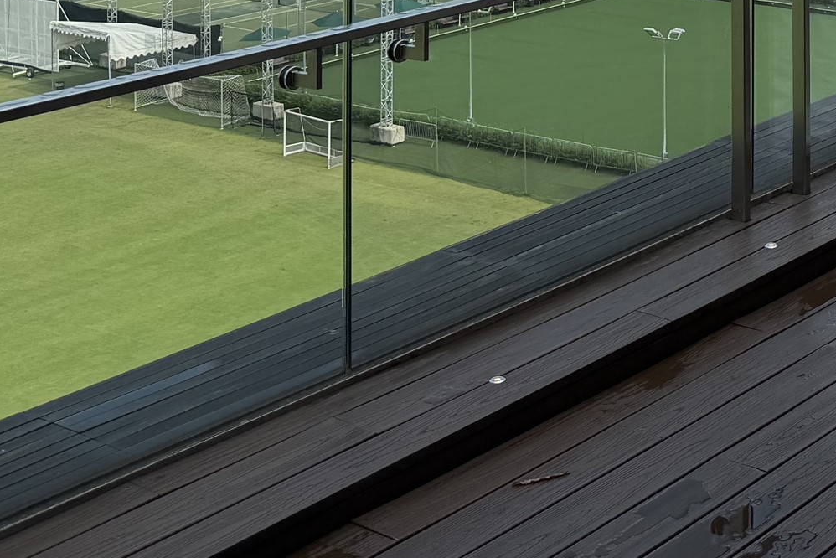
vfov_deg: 16.2
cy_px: -336
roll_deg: +1.0
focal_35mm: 75
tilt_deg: -1.0
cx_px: 892
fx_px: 1742
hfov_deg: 25.3
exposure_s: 1/4405
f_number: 1.78
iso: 80
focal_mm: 6.76
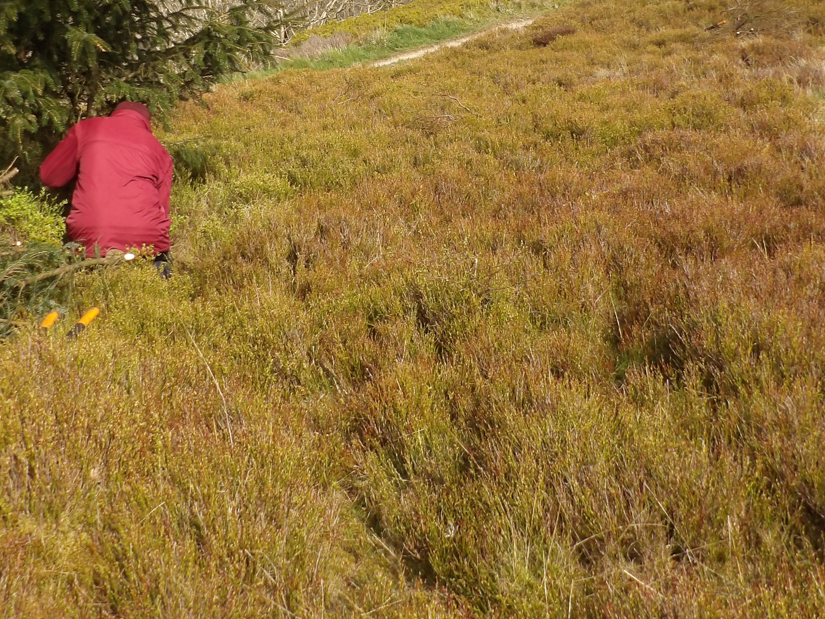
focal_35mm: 43
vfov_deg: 32.3
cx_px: 359
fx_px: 1025
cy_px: 86
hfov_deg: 43.8
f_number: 3.2
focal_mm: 4.3
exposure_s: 1/603
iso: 100
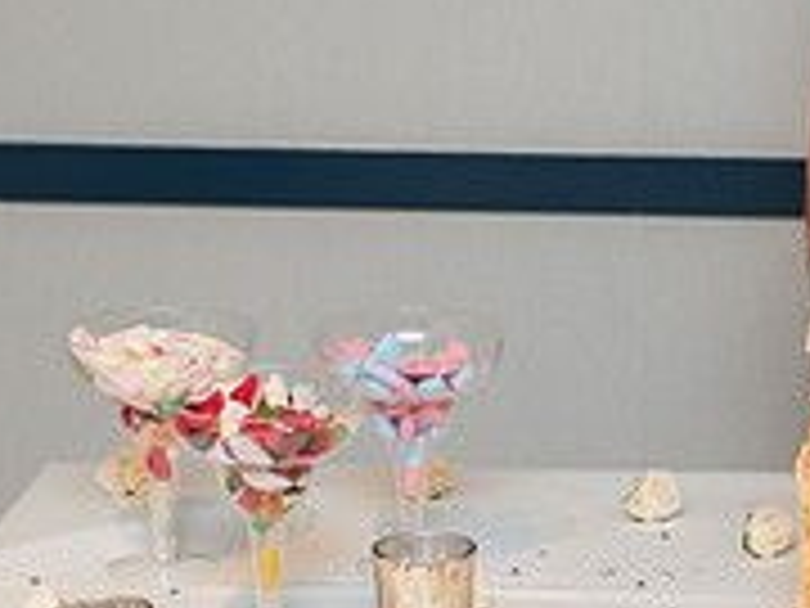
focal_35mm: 180
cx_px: 945
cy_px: 268
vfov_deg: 8.2
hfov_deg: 10.8
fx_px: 4212
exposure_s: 1/100
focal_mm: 58
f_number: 4
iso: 1600
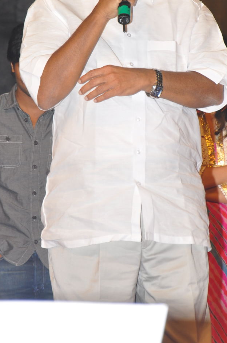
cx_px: 132
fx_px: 2543
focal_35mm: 268
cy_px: 95
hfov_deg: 5.1
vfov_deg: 7.7
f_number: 6.3
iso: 320
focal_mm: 105
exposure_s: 1/125
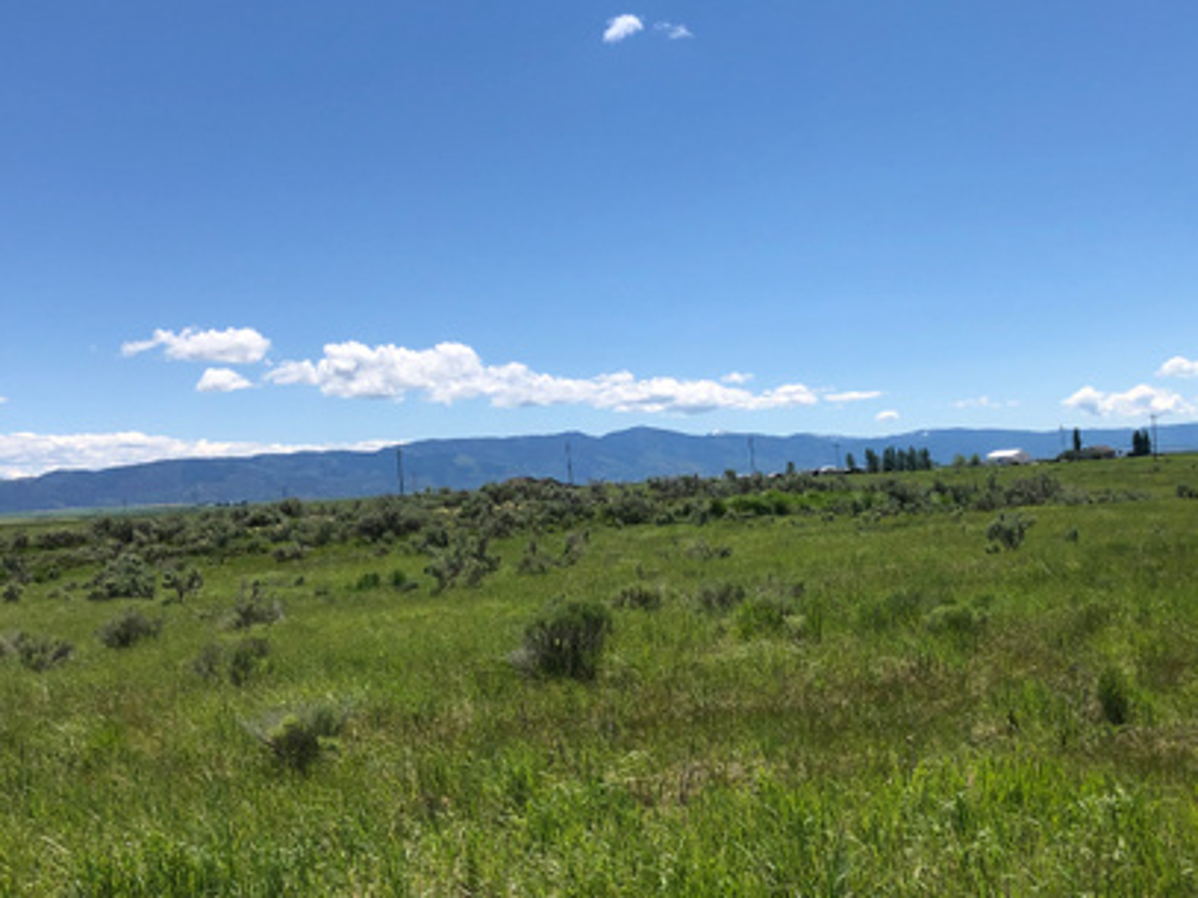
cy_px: 486
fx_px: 1522
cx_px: 724
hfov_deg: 42.7
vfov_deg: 32.8
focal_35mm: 44
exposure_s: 1/2825
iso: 20
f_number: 1.8
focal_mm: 3.99
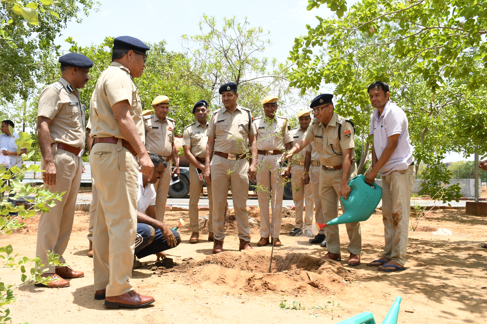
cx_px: 244
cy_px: 162
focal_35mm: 30
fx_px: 406
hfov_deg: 61.9
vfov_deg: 43.6
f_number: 9
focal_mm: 20
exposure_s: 1/160
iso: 200
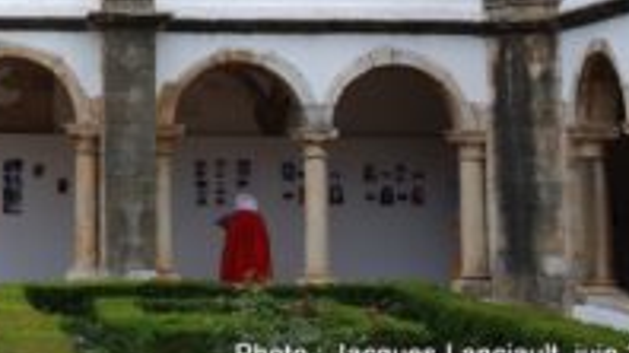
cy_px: -132
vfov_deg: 11.8
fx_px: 1655
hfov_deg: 20.5
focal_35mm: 99
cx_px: -67
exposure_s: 1/200
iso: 100
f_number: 7.1
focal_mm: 25
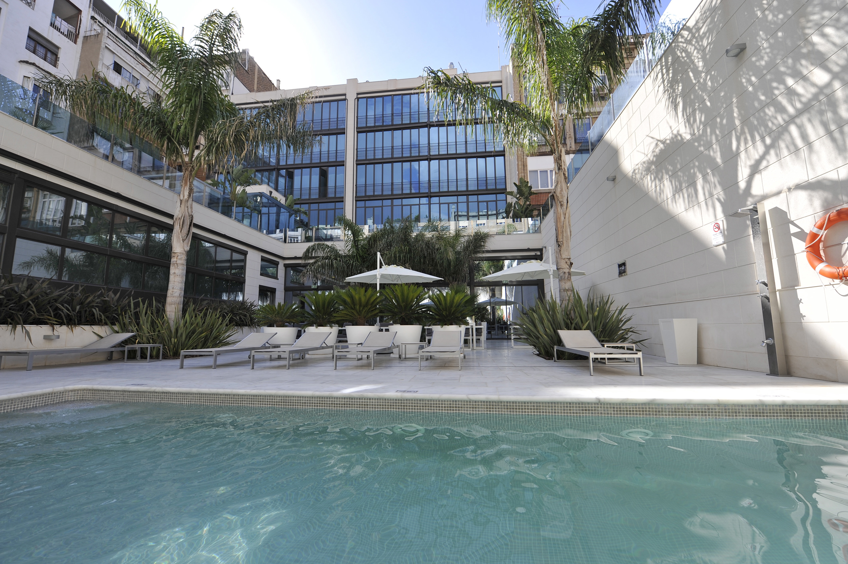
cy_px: 282
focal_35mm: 14
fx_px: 330
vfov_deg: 81.1
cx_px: 424
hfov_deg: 104.3
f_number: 6.3
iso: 200
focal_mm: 14
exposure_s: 1/400
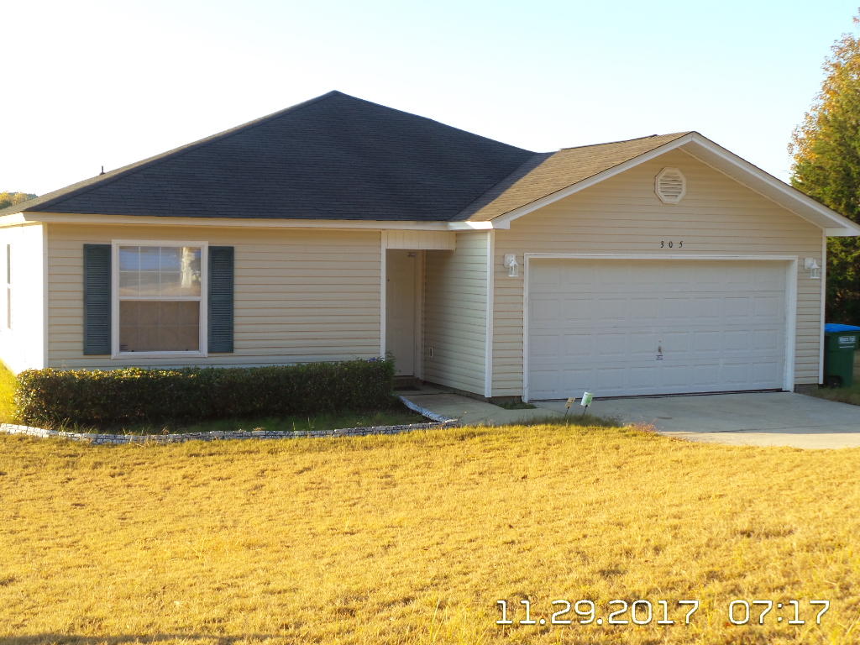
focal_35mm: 51
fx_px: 1267
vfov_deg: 28.6
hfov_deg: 37.5
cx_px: 430
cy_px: 322
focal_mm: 9.2
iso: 100
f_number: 3.8
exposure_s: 1/200
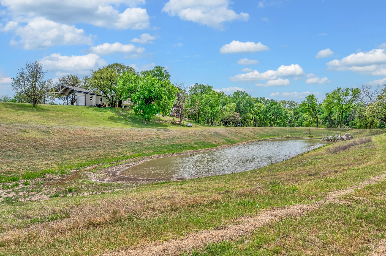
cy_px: 128
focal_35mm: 24
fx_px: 262
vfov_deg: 52.1
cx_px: 193
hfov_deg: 72.7
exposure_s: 1/500
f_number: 8
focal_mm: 24.5
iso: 100
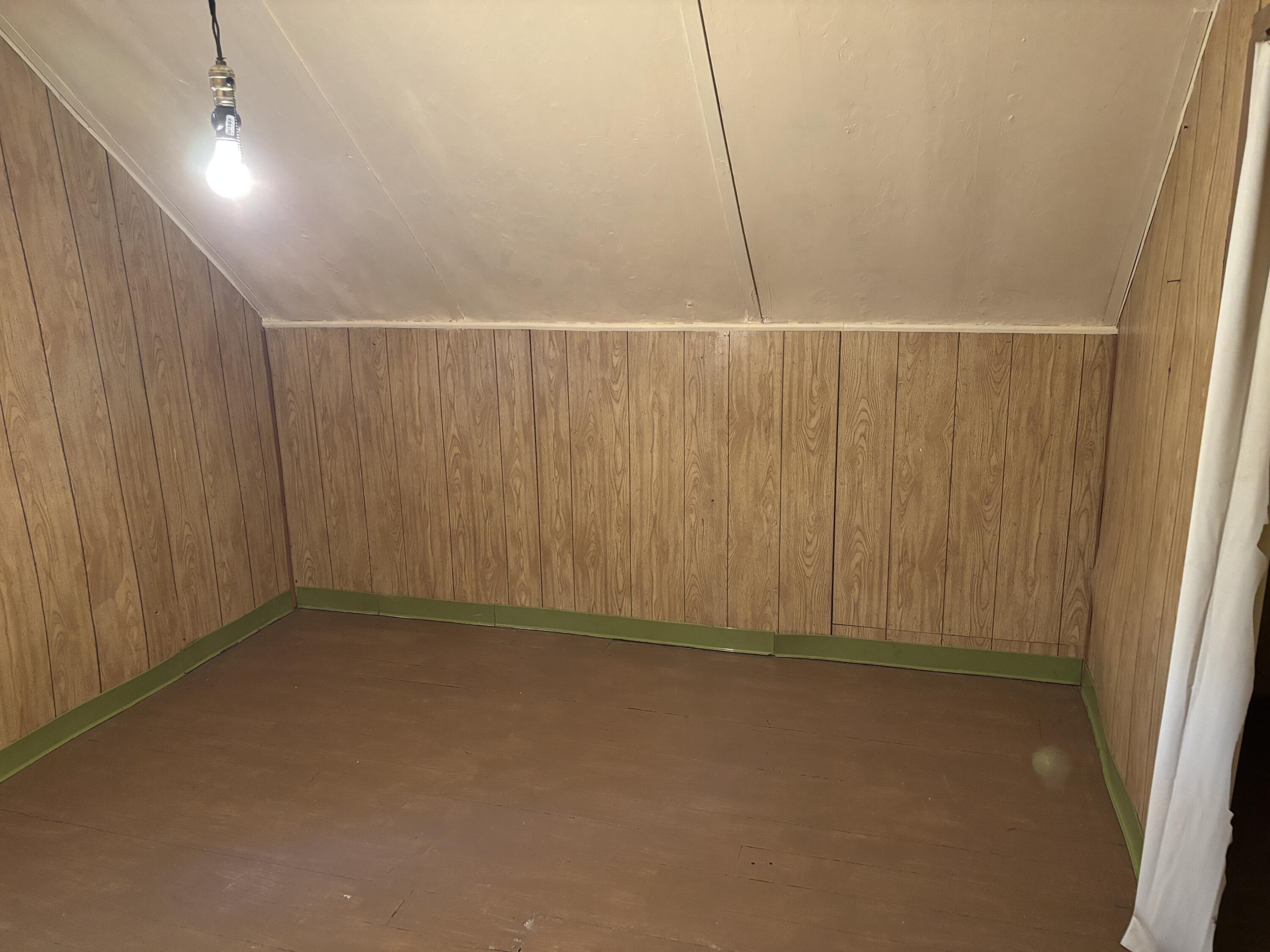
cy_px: 476
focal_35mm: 26
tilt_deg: -14.1
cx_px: 635
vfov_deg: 53.1
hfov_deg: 67.3
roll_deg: +2.3
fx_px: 954
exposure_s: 1/40
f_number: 1.6
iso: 500
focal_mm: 5.96
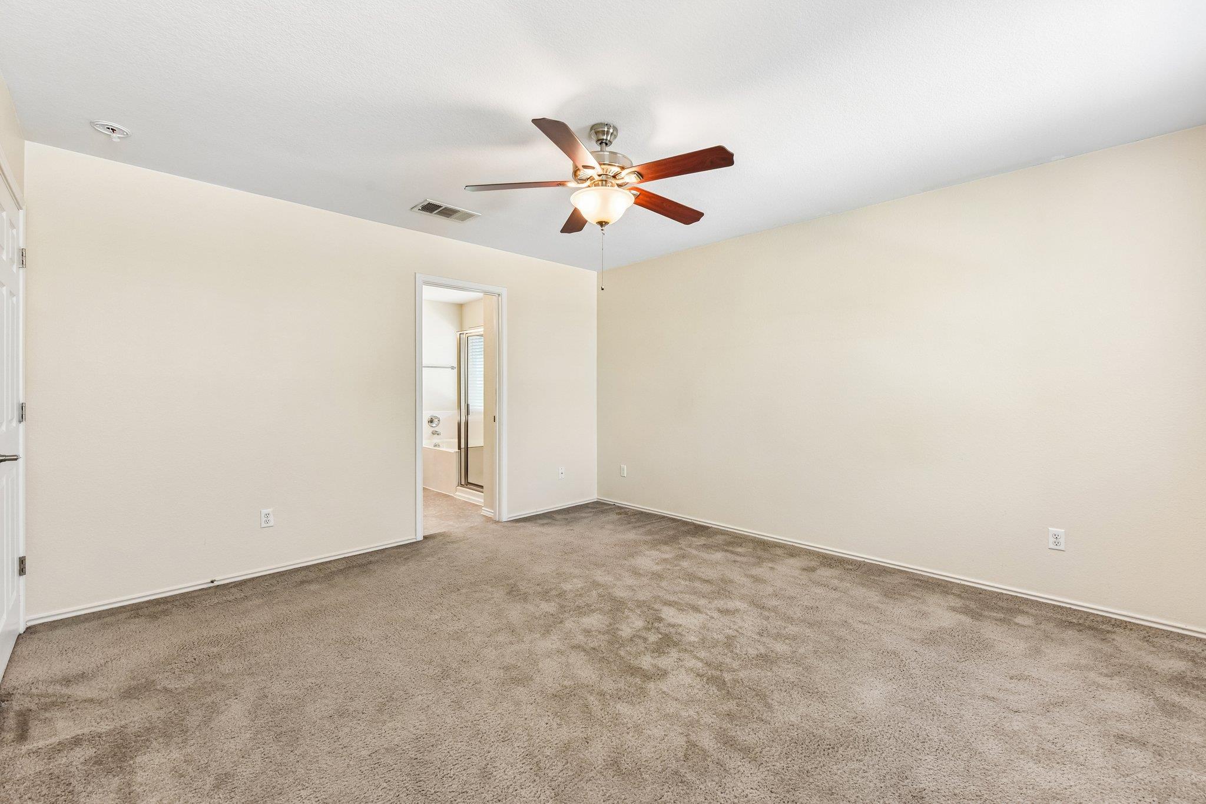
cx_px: 603
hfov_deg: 100.4
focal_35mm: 15
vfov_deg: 77.3
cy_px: 402
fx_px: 502
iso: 400
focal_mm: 15
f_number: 8
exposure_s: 1/15
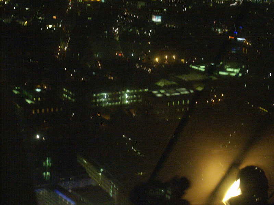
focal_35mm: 64
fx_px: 507
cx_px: 137
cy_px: 102
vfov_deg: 22.9
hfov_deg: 30.3
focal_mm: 15.94
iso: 800
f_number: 3.5
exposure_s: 1/10
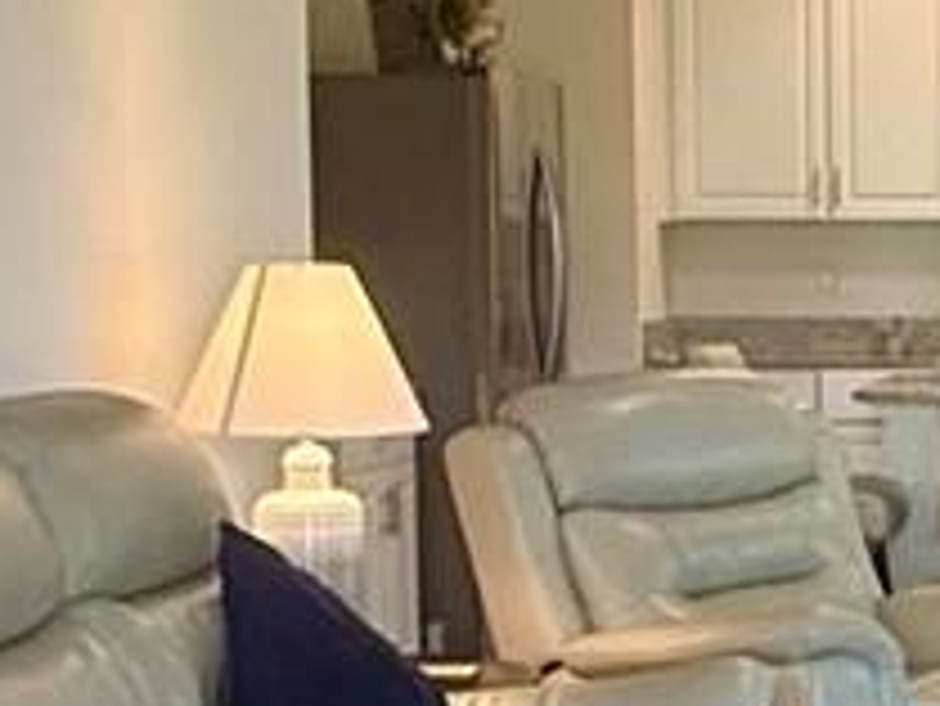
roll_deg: -0.8
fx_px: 2907
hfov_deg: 17.1
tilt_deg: -5.3
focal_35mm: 107
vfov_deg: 13.8
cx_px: 1277
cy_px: 517
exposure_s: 1/120
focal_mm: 2.22
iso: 200
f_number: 2.2
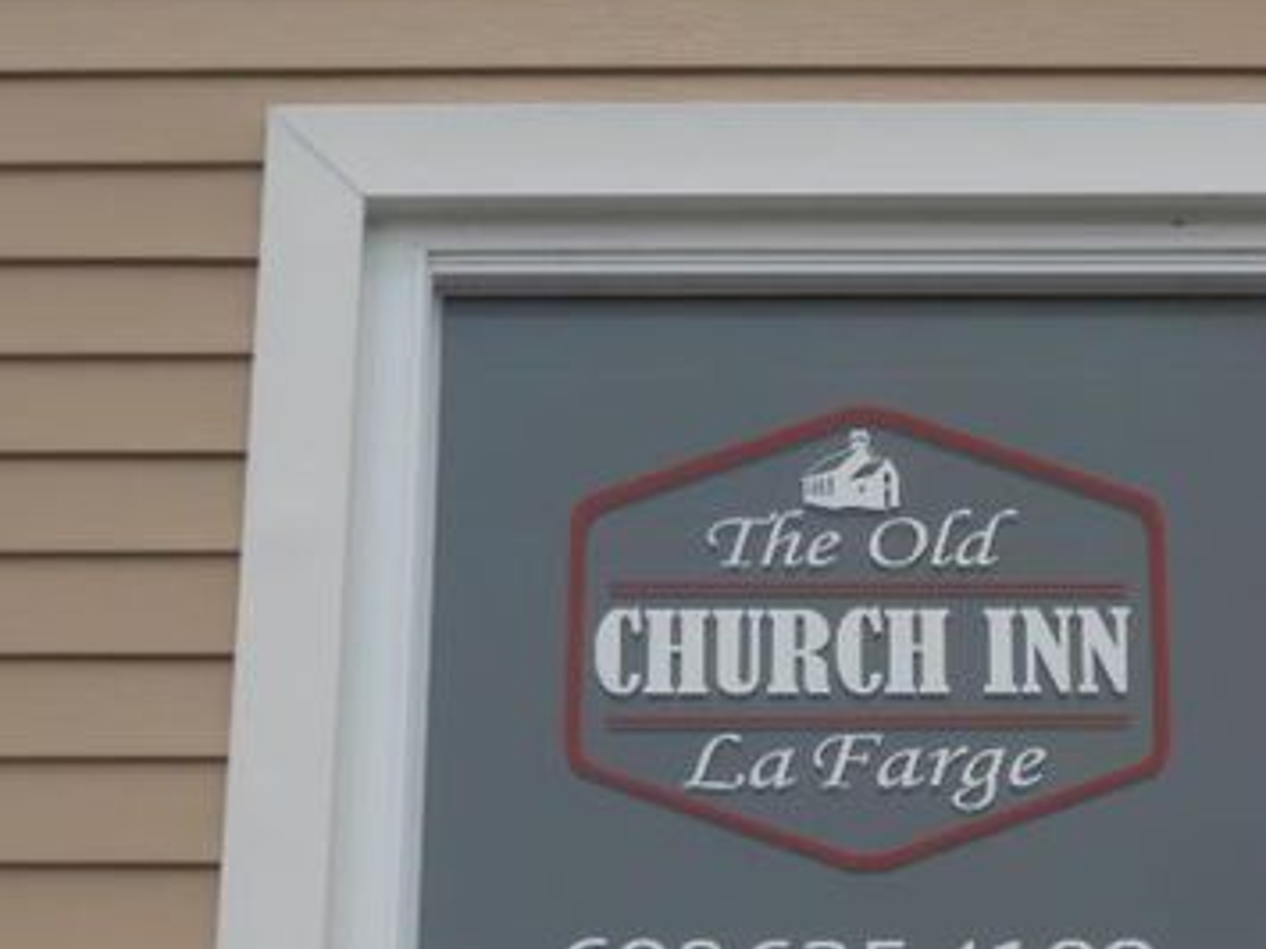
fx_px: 4168
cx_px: 834
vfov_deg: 13.0
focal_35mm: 114
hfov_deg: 17.2
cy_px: 626
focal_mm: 14.5
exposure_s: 1/320
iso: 80
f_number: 6.6
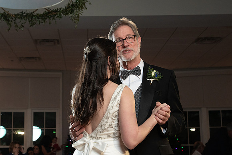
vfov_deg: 19.5
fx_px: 449
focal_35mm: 70
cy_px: 90
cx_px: 91
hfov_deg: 28.9
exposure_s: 1/200
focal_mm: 57
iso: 2000
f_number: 5.6
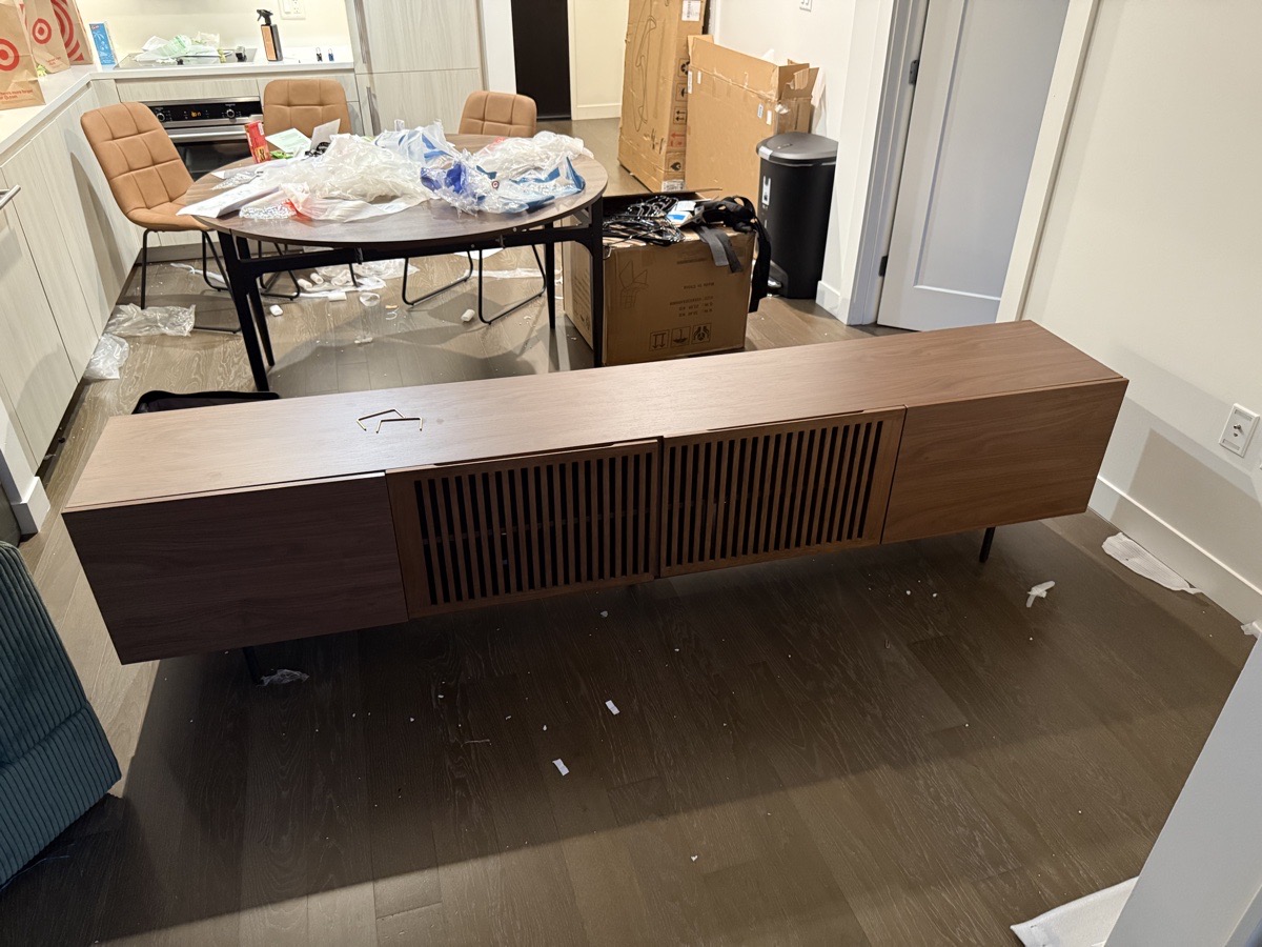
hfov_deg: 71.6
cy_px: 474
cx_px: 631
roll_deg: +0.1
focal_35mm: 24
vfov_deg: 56.8
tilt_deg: -31.3
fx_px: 875
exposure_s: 1/40
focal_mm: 6.76
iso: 640
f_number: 1.78
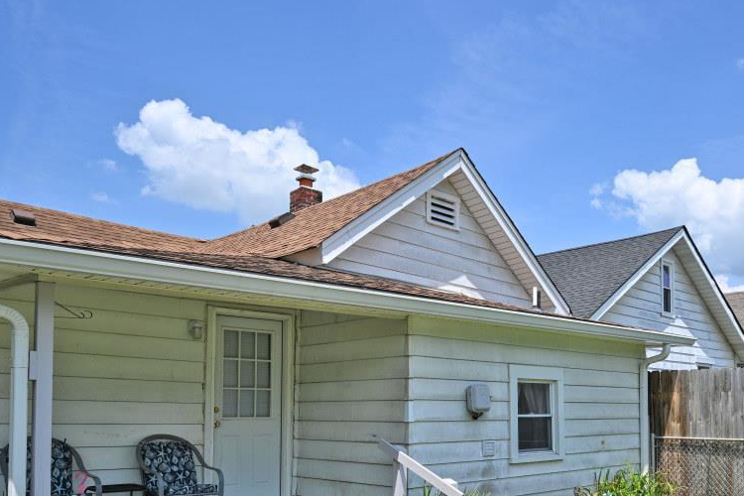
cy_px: 380
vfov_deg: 38.8
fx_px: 682
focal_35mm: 33
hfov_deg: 56.4
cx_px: 477
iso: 100
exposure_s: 1/400
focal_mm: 16.5
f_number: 7.1
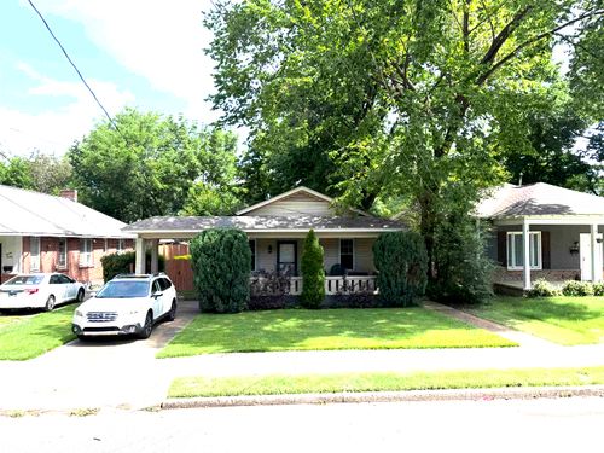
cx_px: 302
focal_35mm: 24
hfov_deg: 71.6
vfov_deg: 56.8
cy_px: 226
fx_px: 419
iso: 80
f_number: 1.78
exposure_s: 1/1949
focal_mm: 6.76
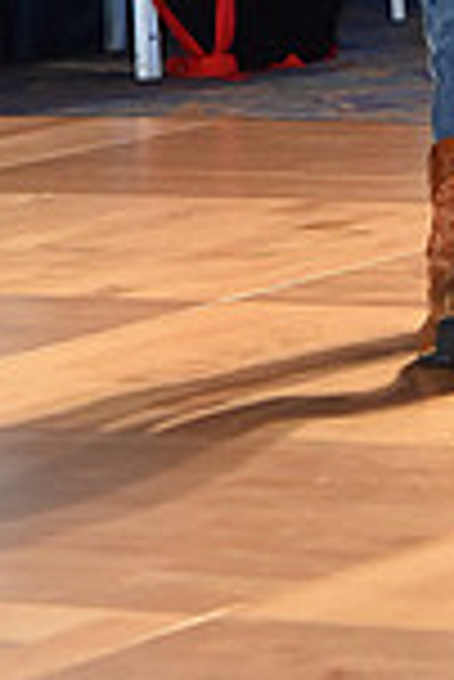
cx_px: -47
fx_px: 8115
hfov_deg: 3.2
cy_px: -243
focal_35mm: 430
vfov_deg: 4.8
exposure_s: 1/250
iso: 2000
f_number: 5
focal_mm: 112
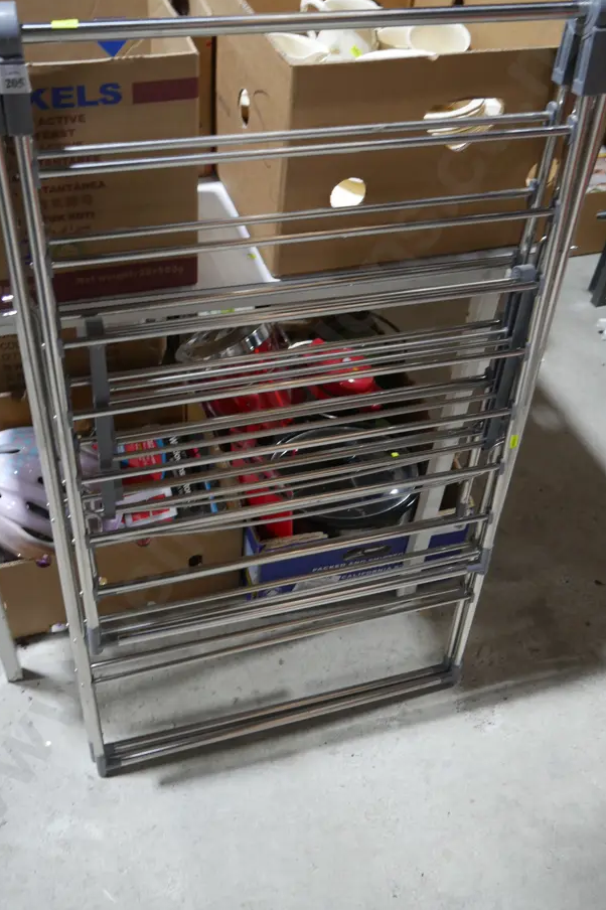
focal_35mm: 33
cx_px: 267
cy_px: 427
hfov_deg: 39.9
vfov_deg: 57.2
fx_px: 834
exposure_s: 1/60
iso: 320
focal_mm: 14
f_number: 3.5
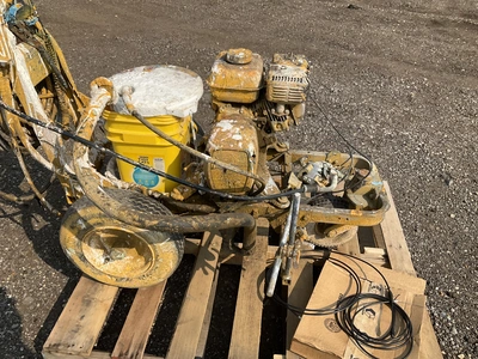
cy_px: 180
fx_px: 400
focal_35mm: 29
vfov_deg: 48.2
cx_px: 239
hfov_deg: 61.7
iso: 25
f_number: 1.8
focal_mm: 3
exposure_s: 1/1730
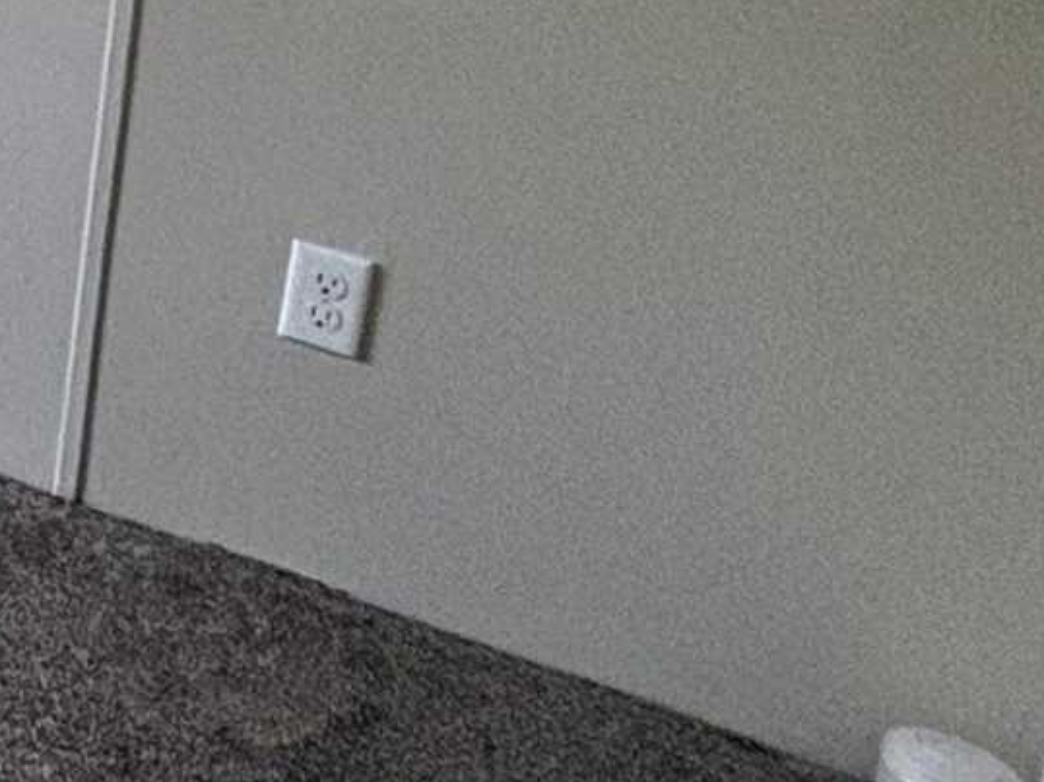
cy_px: -503
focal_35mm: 80
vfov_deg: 16.3
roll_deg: -0.8
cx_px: -1450
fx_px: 2412
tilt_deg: -8.5
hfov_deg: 14.9
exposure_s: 1/134
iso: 100
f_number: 2.2
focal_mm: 2.22
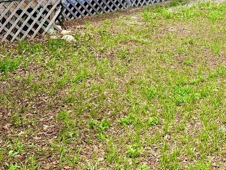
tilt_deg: -2.0
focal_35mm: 75
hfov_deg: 24.6
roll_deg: -0.6
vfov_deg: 18.2
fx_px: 490
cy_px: -57
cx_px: 234
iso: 100
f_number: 1.78
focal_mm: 6.76
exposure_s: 1/2445
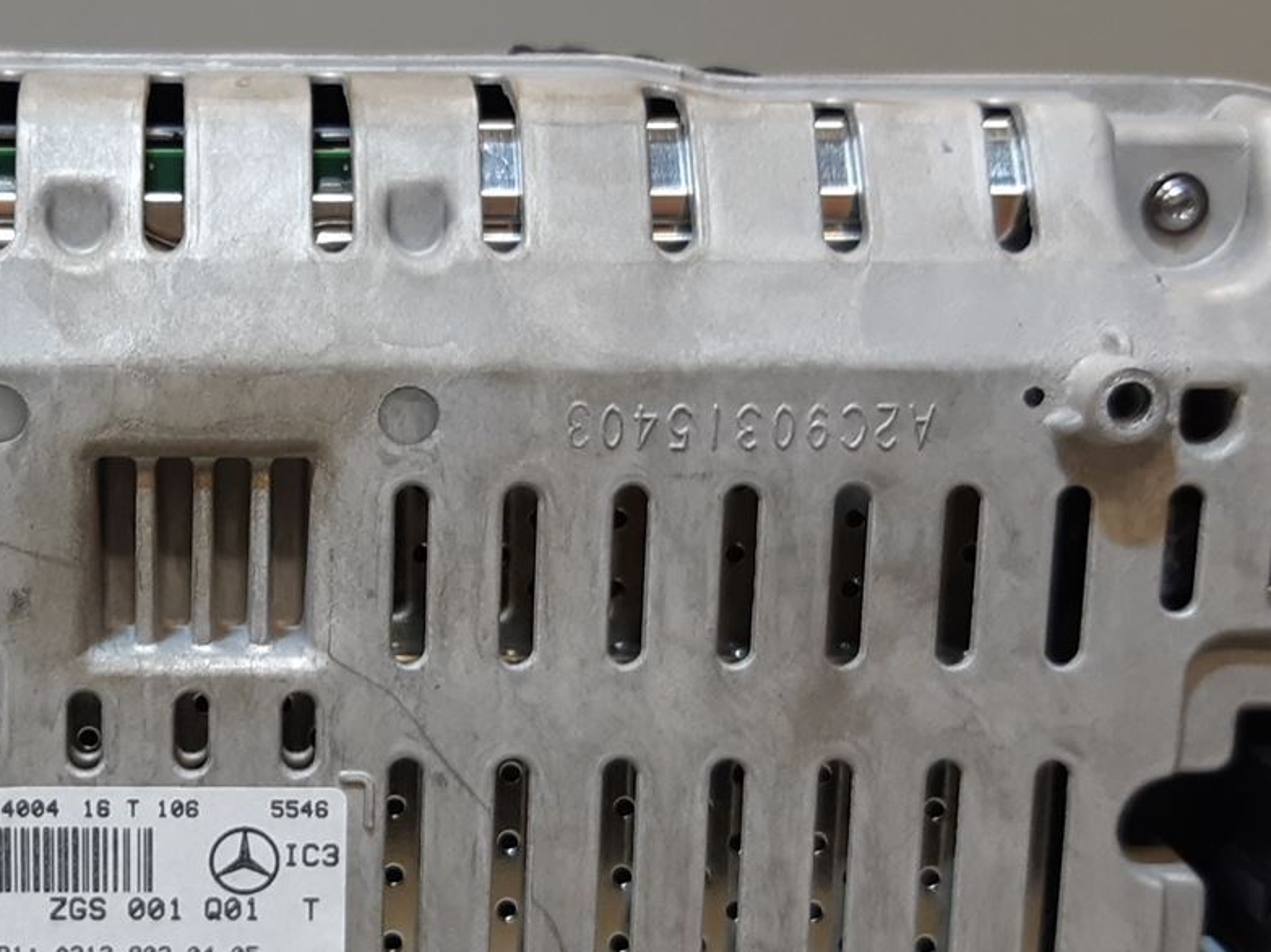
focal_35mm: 68
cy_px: 676
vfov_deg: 21.5
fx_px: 2496
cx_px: 237
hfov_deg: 27.9
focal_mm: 3.93
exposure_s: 1/50
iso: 50
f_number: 1.7
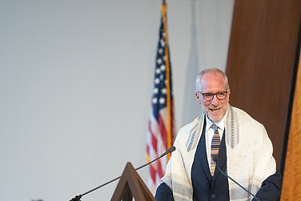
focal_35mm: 208
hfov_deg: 9.9
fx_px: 1740
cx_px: 152
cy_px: 152
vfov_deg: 6.6
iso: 2500
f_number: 1.8
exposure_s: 1/400
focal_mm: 135
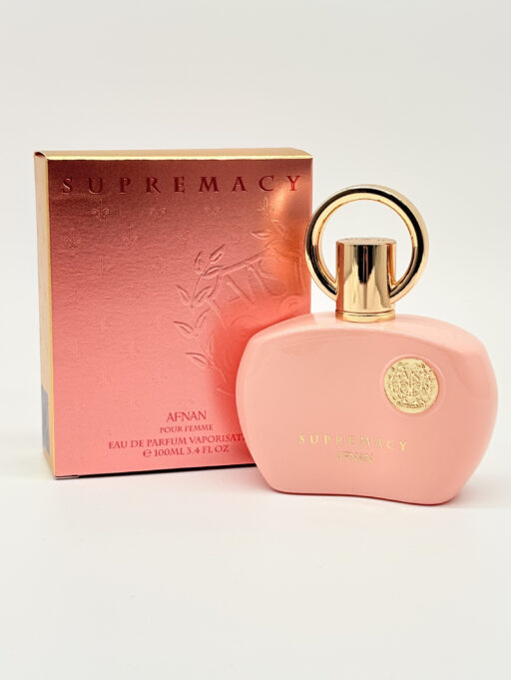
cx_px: 256
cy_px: 340
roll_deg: +0.3
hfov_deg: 28.1
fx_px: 1022
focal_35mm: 52
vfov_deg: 36.8
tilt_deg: -10.7
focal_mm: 5.96
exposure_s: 1/447
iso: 32
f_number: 1.6
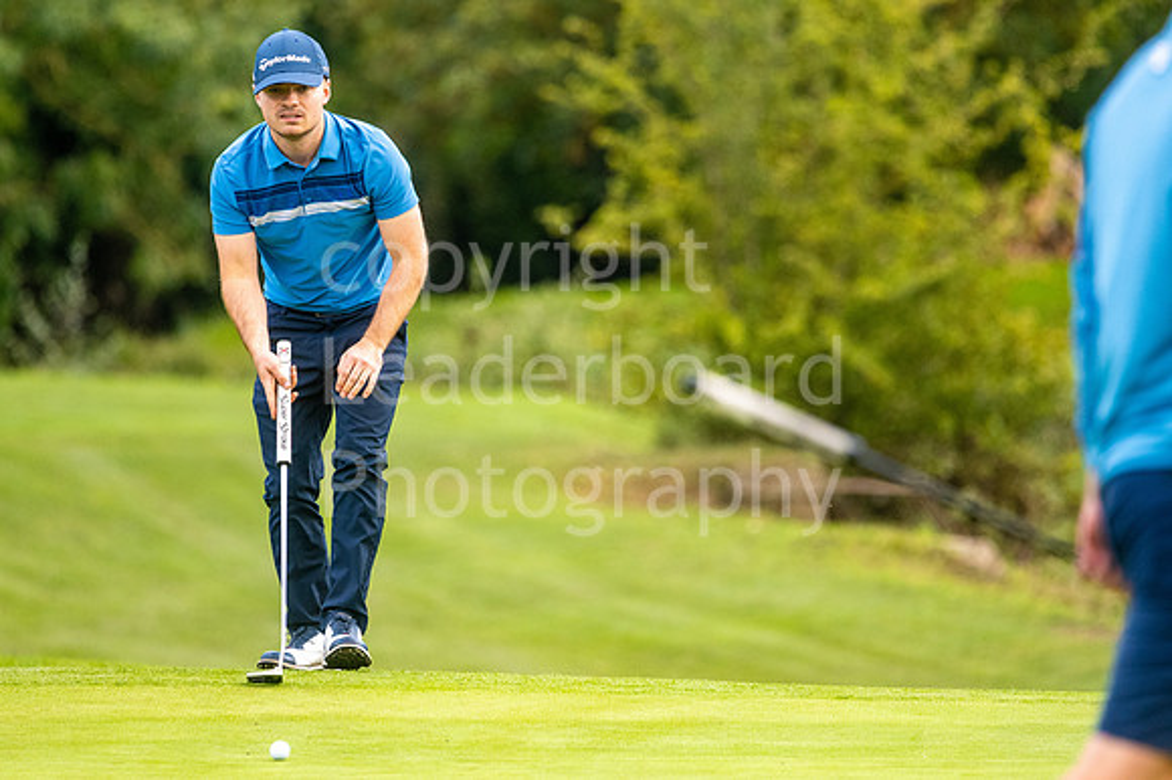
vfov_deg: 3.1
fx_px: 14641
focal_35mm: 450
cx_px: 586
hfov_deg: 4.6
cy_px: 390
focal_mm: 300
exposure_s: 1/800
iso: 640
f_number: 4
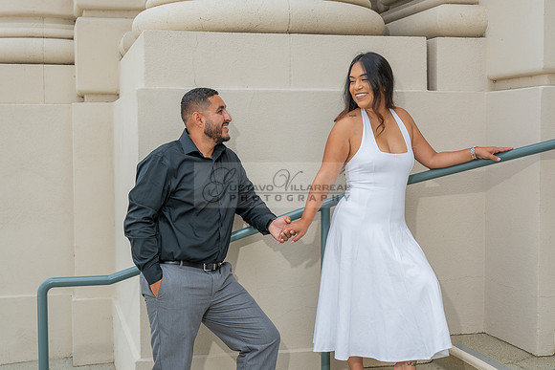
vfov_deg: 24.2
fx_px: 863
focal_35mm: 56
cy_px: 185
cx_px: 278
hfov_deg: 35.6
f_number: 8
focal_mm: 56
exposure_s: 1/160
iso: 200
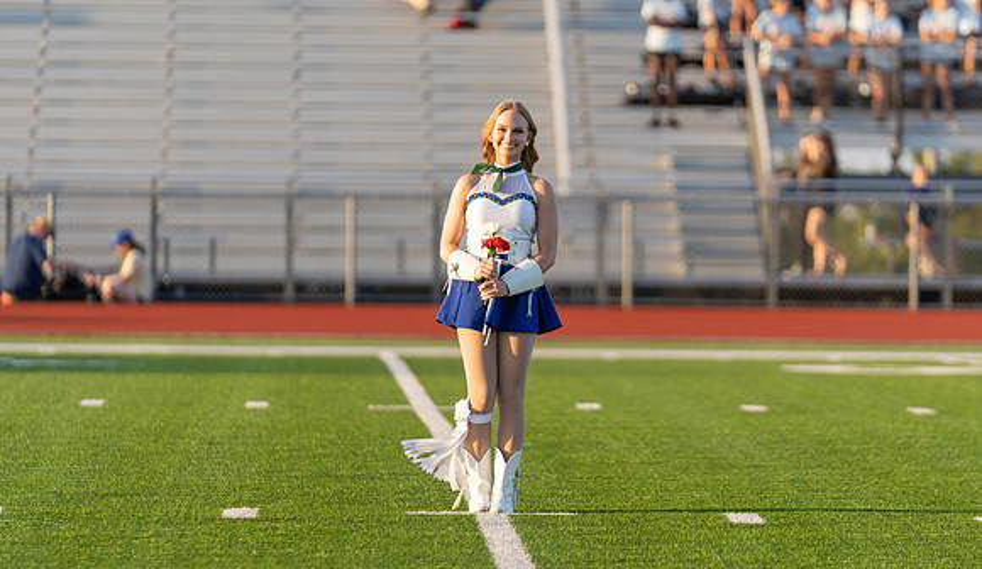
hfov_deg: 8.4
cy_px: 316
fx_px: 6722
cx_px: 516
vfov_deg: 4.8
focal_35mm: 256
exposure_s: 1/500
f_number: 2.8
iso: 100
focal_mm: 200
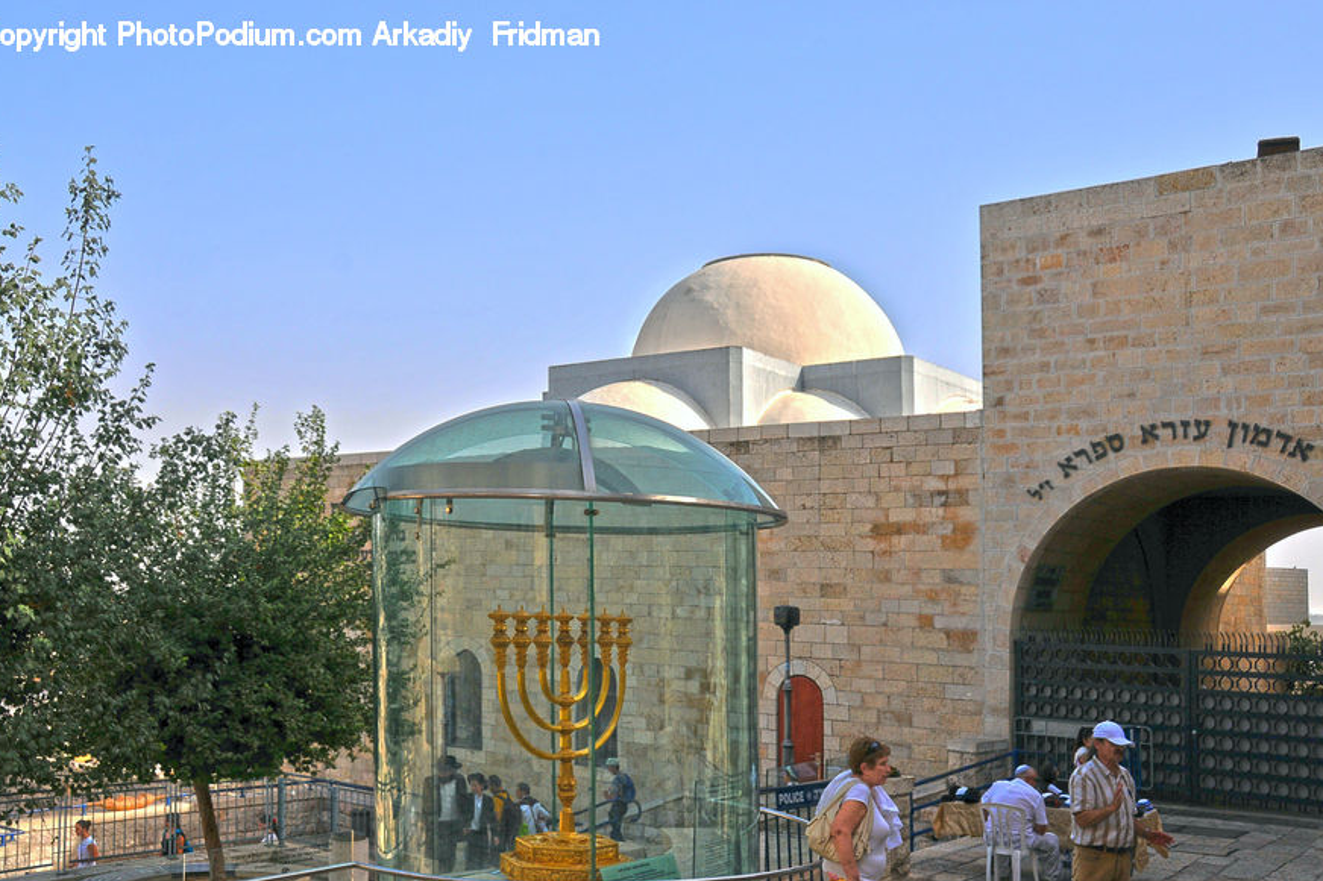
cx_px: 660
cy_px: 451
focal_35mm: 34
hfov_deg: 55.8
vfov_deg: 38.9
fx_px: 1249
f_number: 7.1
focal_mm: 22
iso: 200
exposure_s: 1/800
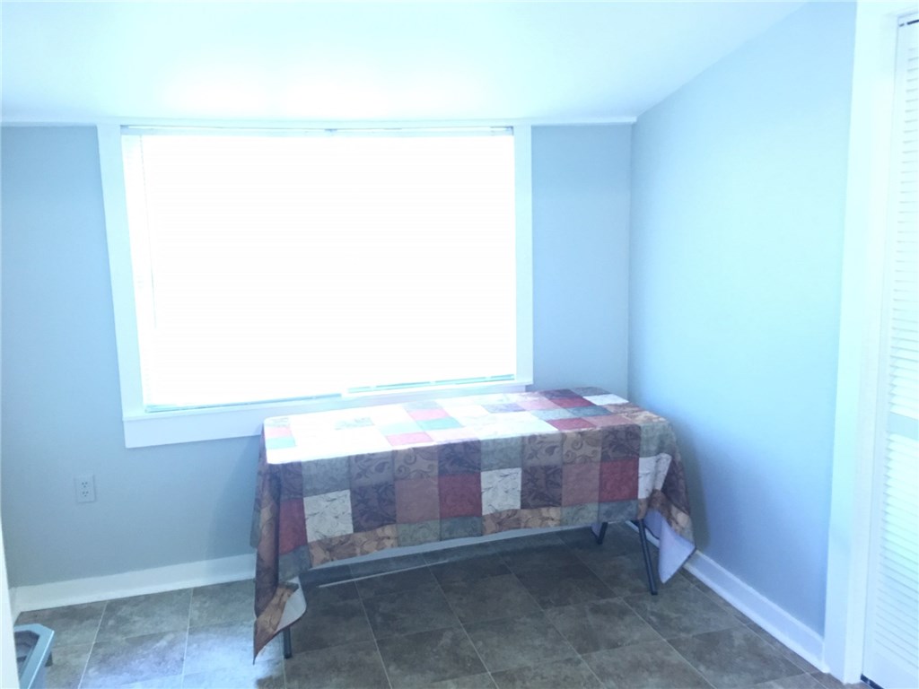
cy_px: 344
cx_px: 460
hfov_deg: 61.7
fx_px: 770
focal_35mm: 29
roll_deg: +1.4
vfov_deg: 48.2
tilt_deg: -8.0
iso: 80
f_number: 2.2
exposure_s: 1/10
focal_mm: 4.15
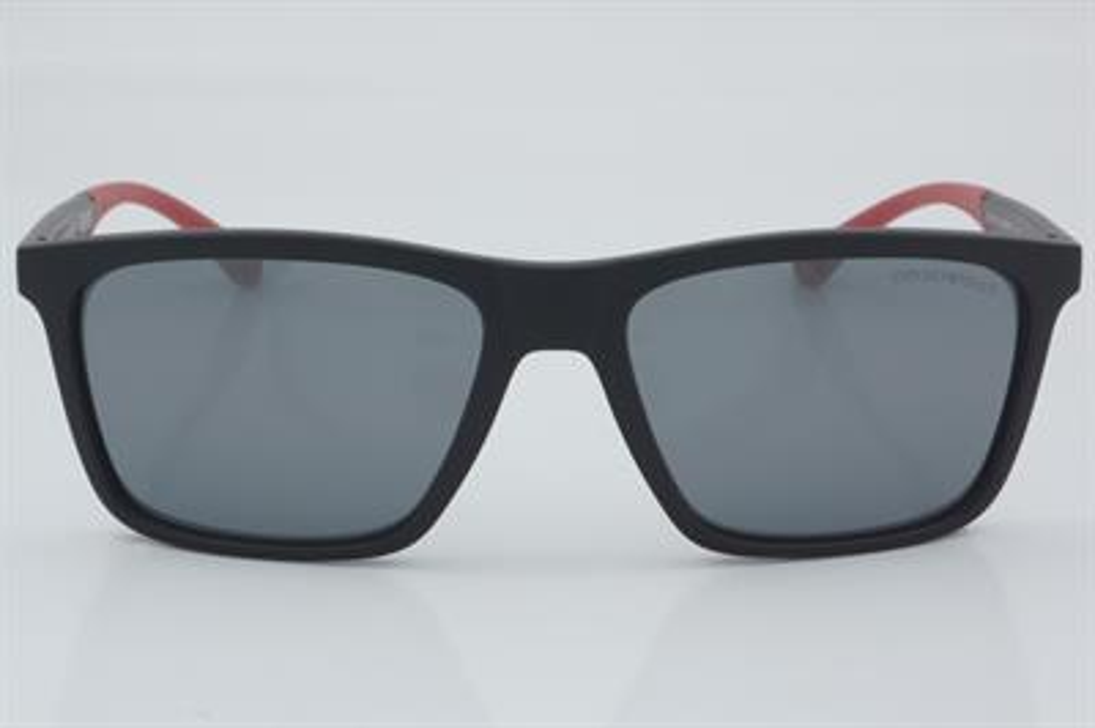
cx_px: 548
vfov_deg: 16.5
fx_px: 2507
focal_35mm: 82
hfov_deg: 24.6
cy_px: 364
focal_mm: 55
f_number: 32
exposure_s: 1/4
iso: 100
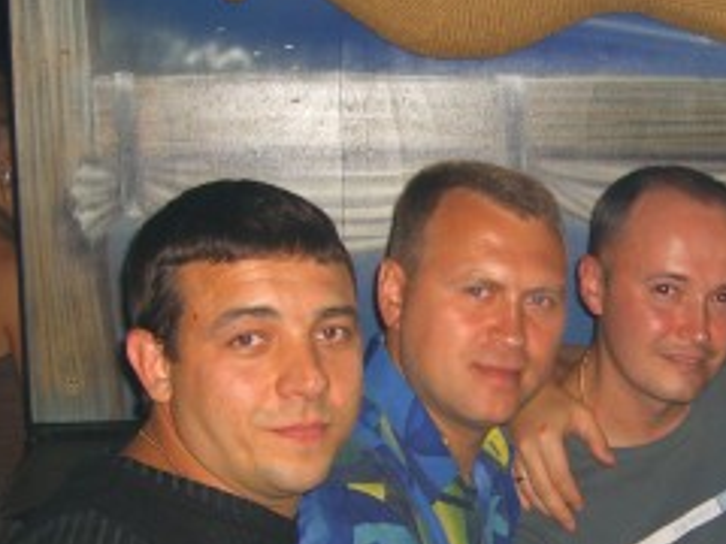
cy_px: 450
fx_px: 1992
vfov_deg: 15.4
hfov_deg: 20.3
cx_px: 629
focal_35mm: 95
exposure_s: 1/60
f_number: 2.8
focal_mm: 7.9
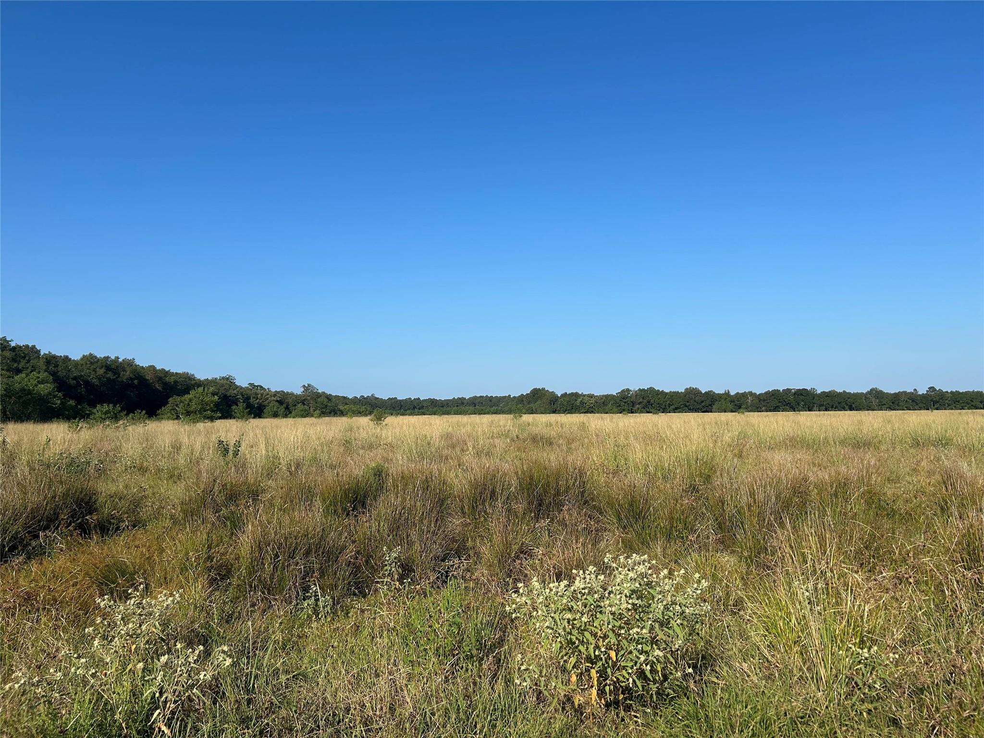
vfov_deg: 53.1
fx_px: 739
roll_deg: +0.3
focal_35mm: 26
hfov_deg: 67.3
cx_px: 492
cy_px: 369
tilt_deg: +3.1
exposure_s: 1/5319
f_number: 1.5
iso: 50
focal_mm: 5.7
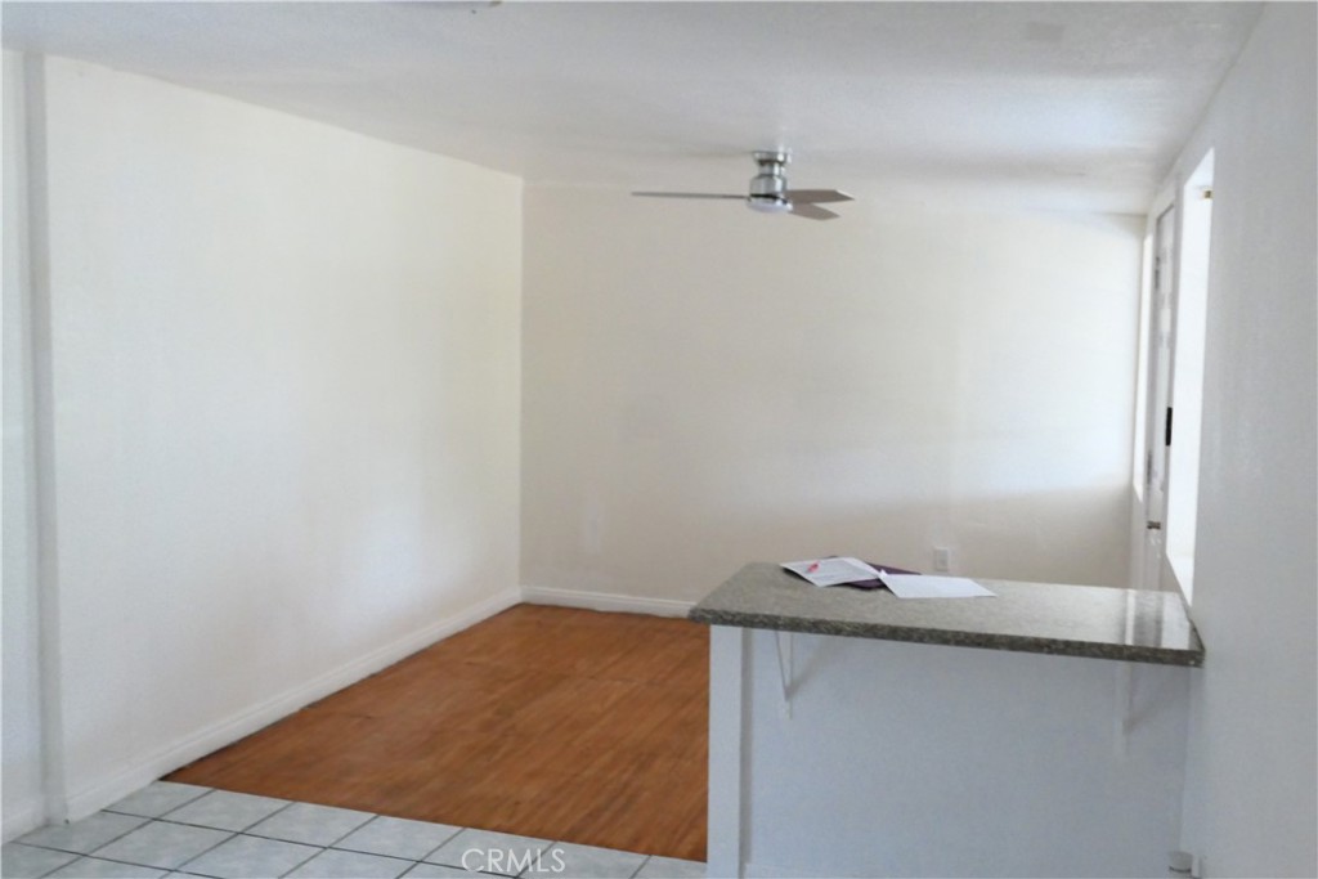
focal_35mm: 35
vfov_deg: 37.9
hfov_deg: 54.4
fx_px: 1281
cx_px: 659
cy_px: 440
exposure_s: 1/80
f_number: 3.2
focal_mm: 12.8
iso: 1250
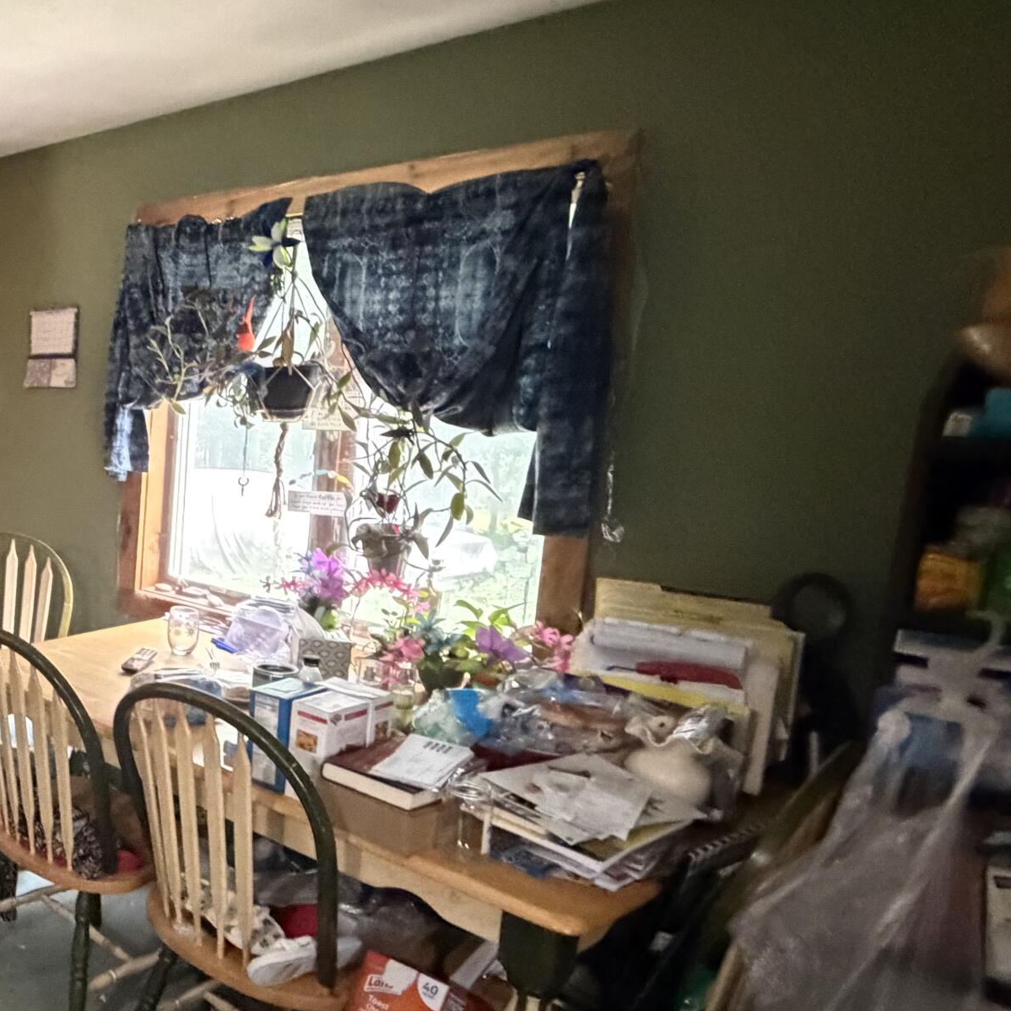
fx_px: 1024
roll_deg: -0.7
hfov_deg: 39.2
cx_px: -184
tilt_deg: -7.3
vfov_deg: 52.5
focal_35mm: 31
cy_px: 510
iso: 1250
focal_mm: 2.22
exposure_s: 1/60
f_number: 2.2
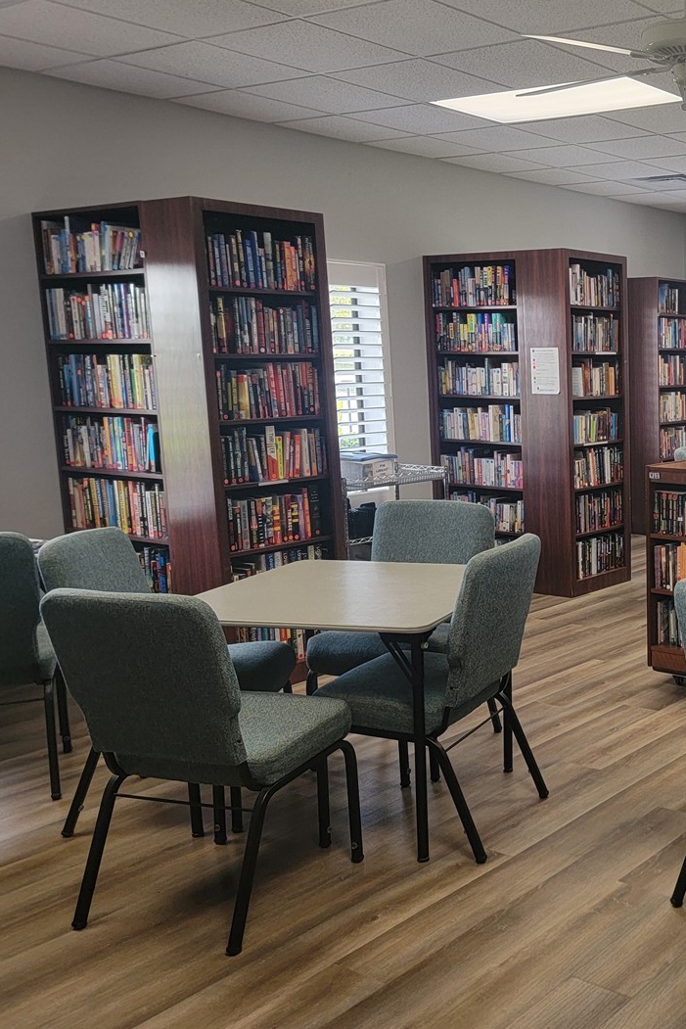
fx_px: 1086
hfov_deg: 31.9
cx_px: 710
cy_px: 518
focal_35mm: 38
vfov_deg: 50.7
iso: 160
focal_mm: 6.7
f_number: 1.8
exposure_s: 1/120
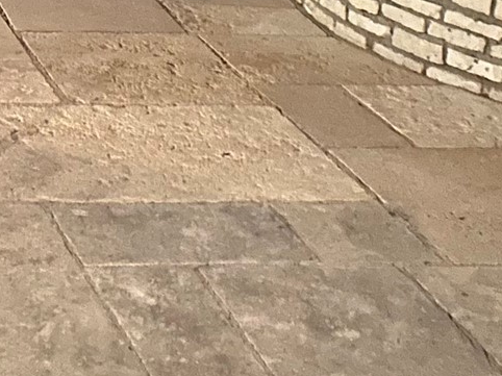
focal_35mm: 102
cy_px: -159
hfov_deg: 16.9
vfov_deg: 13.8
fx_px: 1478
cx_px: -310
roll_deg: -0.1
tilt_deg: -11.7
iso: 1600
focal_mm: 6.86
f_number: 1.78
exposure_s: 1/9
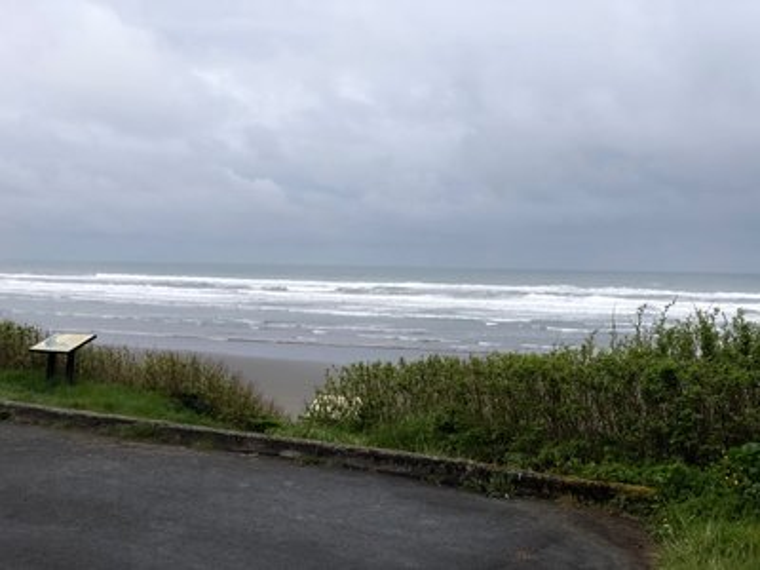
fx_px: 1251
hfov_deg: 33.8
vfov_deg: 25.7
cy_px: 285
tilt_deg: -1.7
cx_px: 380
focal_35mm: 57
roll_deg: -1.5
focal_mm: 6.6
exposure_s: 1/120
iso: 64
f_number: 2.8
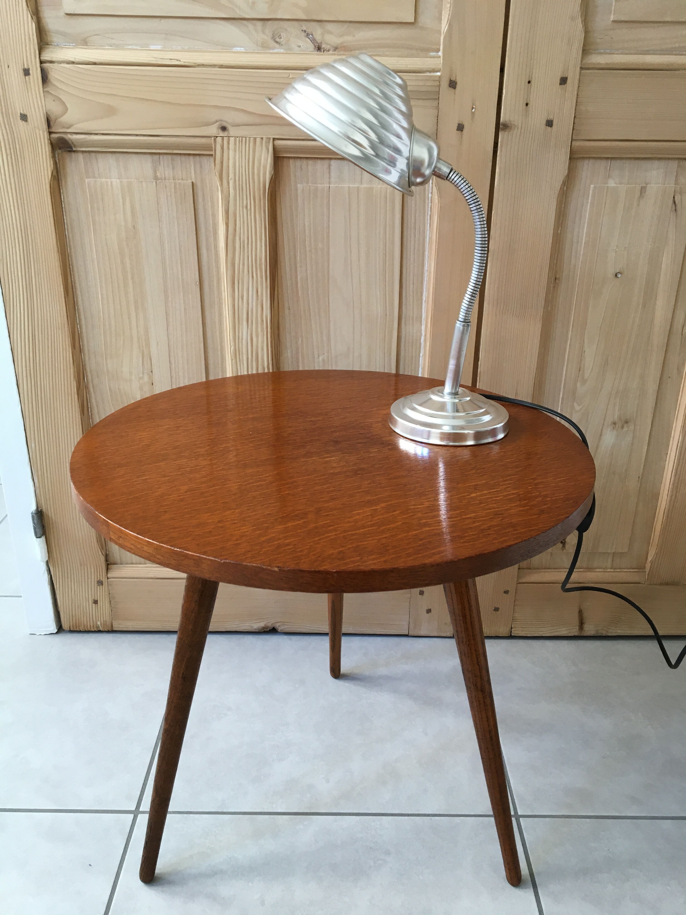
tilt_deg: -24.4
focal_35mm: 29
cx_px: 343
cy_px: 458
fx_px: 766
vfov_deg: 61.7
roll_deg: -1.8
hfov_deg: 48.2
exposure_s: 1/33
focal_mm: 4.15
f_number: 2.2
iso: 100
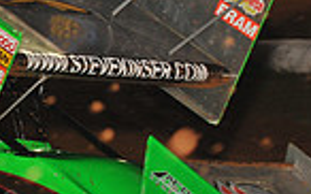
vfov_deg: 2.4
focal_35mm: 547
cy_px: 98
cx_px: -64
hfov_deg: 3.8
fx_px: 4633
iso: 1250
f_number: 7.1
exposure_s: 1/320
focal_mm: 135
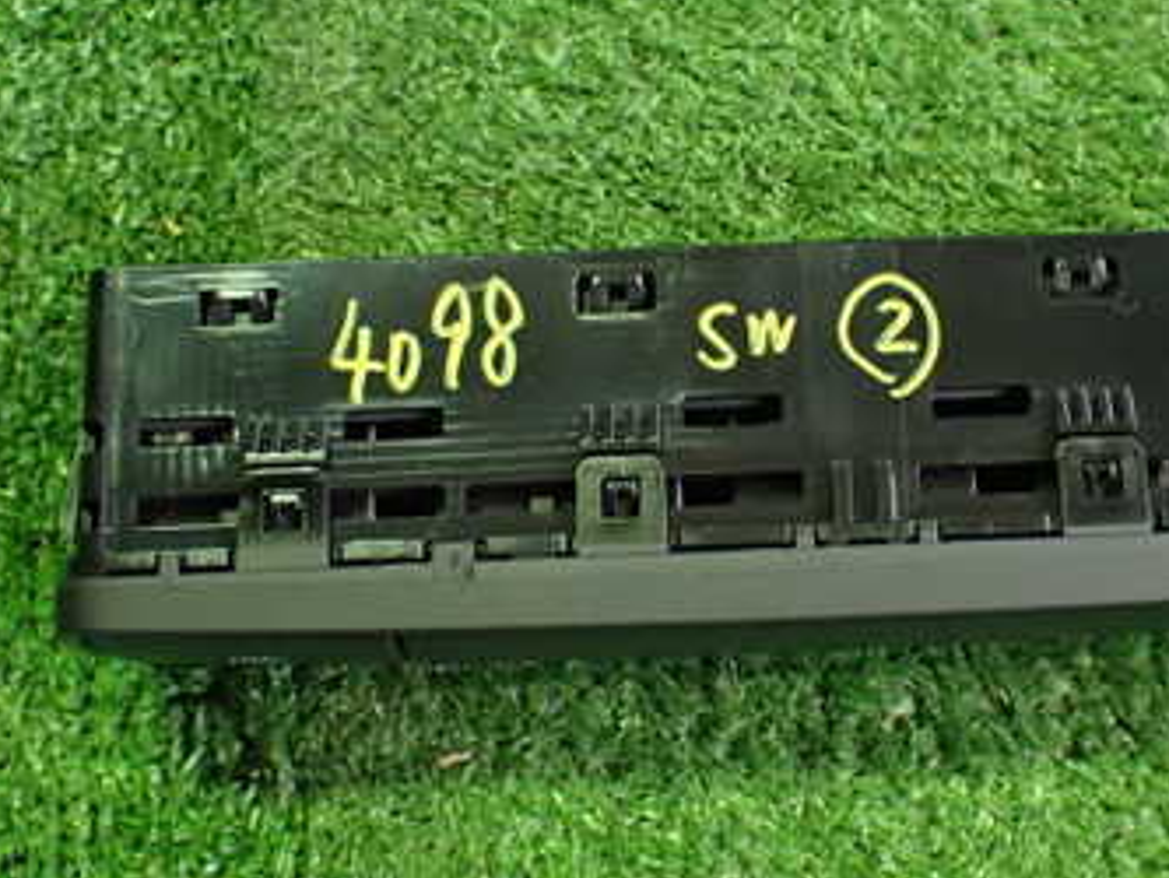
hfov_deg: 35.2
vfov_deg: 27.0
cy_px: 379
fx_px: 1824
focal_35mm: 54
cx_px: 783
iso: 800
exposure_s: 1/40
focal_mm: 5.4
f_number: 2.3
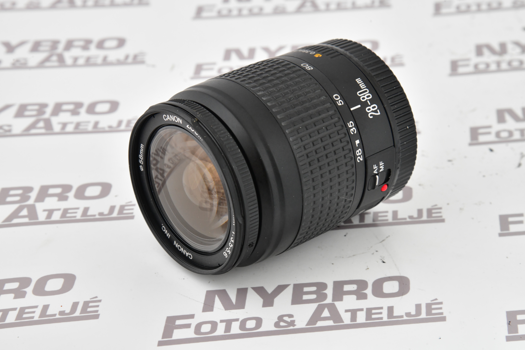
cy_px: 175
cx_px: 262
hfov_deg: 17.1
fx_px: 1750
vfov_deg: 11.4
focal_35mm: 120
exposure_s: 1/125
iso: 1600
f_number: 14
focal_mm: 120
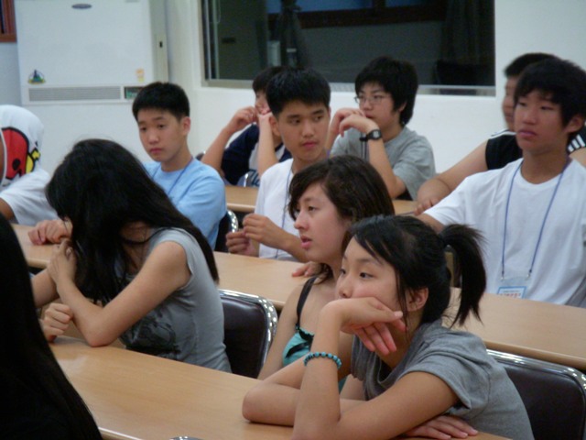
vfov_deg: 13.0
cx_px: 293
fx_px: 1930
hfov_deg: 17.3
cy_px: 220
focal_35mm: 114
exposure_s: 1/15
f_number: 4.2
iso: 400
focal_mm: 18.9
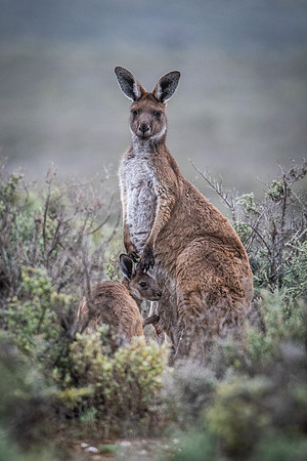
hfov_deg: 1.8
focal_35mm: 750
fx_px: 9593
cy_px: 230
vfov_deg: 2.7
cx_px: 154
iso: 2500
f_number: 5.6
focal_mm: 500
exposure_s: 1/2500
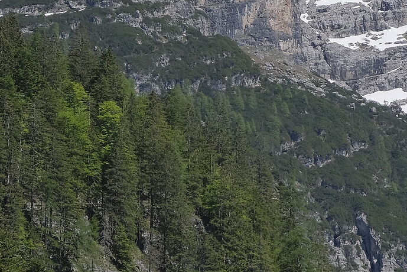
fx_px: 3269
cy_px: 145
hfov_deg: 7.1
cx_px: 293
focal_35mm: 289
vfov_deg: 4.8
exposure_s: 1/750
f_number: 8
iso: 320
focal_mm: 55
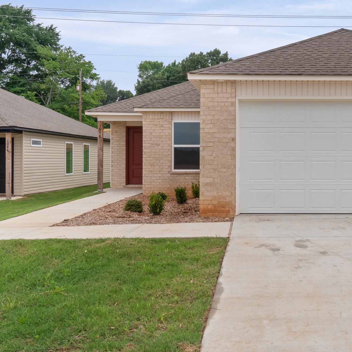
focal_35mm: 42
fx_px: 483
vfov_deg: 40.0
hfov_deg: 39.3
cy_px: 155
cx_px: 247
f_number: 8
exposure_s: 1/250
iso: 400
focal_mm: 18
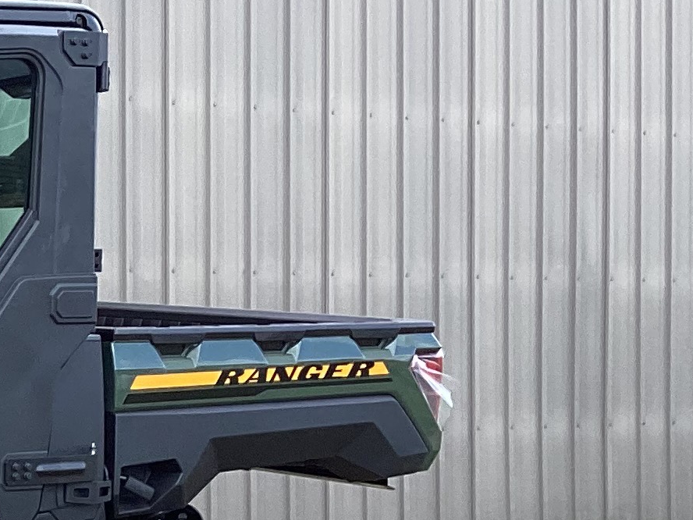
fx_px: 2282
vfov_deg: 12.7
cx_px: -407
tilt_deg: -3.8
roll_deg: +2.6
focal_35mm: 114
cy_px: 611
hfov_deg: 15.6
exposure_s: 1/237
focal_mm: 3.3
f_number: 2.4
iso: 25
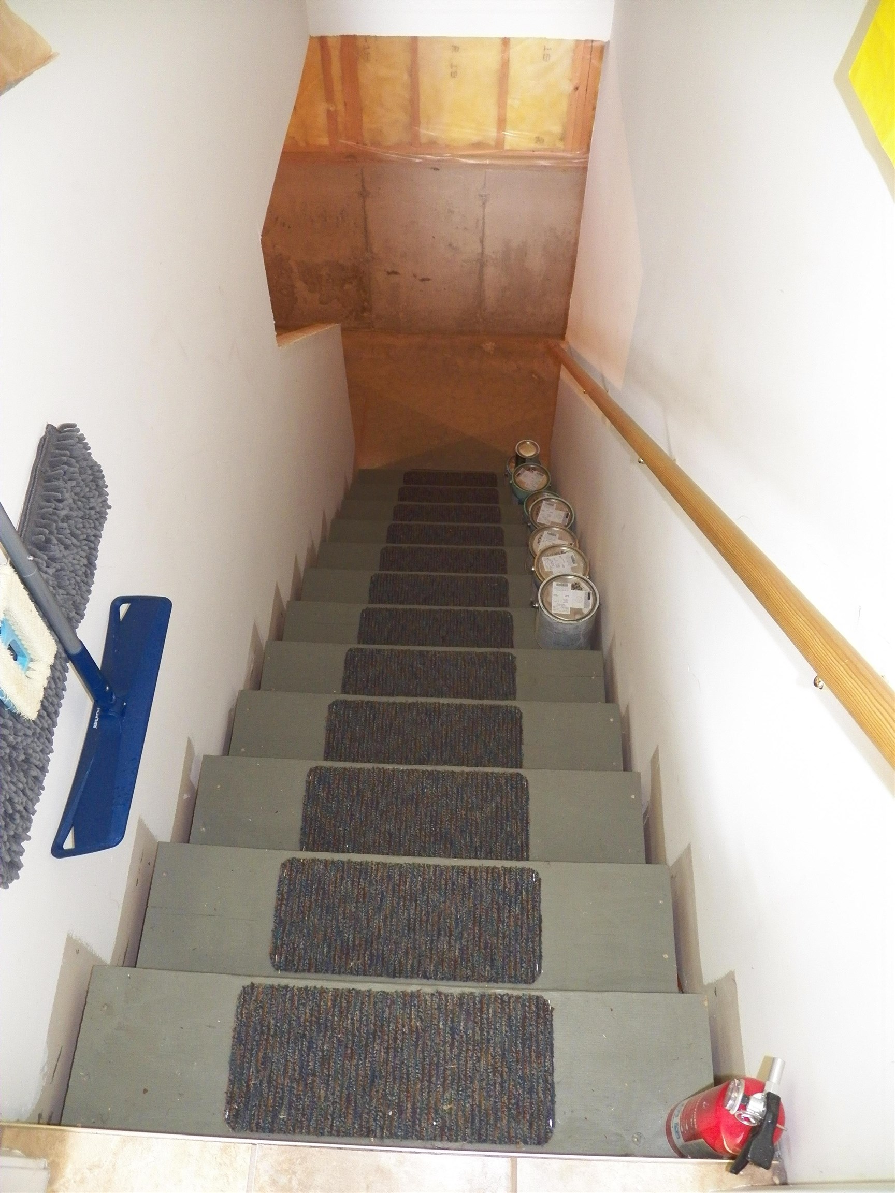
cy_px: 596
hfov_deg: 49.7
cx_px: 448
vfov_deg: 63.4
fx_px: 965
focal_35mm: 28
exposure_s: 1/30
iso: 400
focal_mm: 4.9
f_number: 2.8
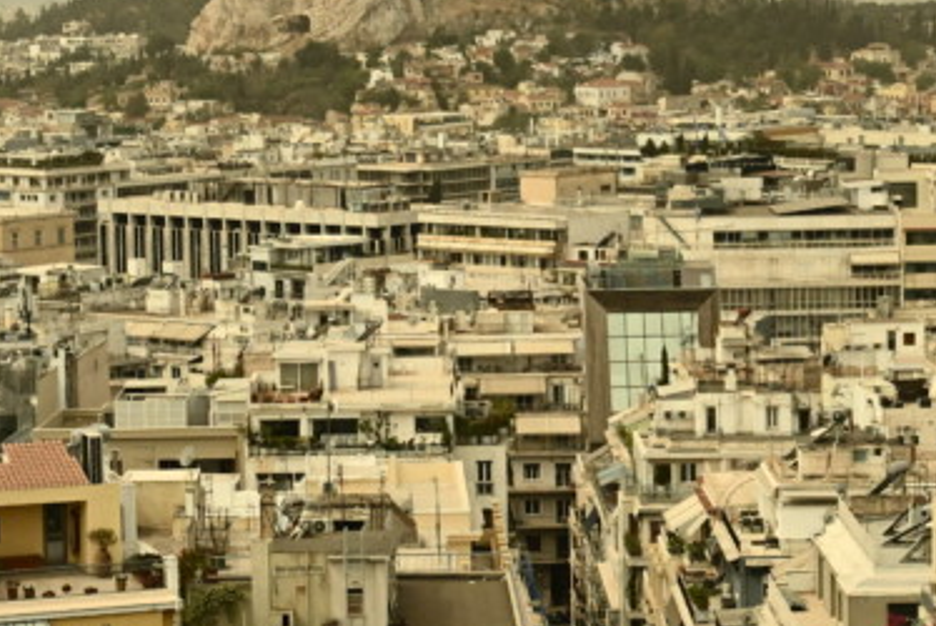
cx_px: 486
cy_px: 303
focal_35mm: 141
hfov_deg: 14.5
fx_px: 3669
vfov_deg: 9.7
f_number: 4
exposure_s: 1/26000
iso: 1600
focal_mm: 44
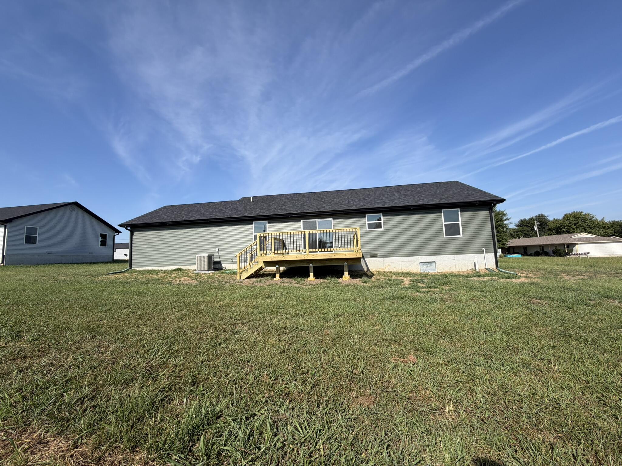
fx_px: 252
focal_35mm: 14
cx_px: 311
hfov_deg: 102.1
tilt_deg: +6.2
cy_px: 233
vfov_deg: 85.7
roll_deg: +2.8
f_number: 2.2
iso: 20
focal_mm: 2.22
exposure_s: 1/770
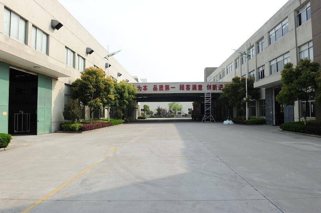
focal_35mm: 24
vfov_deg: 53.1
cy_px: 106
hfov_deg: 73.8
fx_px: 214
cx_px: 160
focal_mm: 24
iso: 200
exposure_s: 1/200
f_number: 9
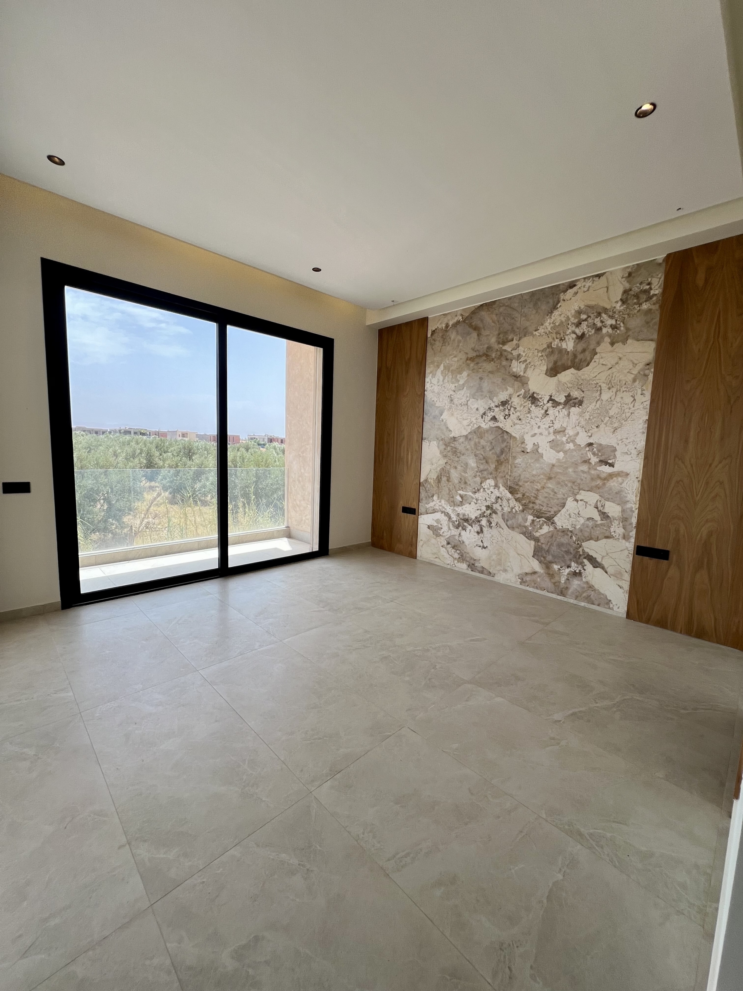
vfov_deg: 106.2
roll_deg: -2.0
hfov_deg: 89.9
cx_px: 372
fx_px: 372
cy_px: 496
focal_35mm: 13
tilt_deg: -6.1
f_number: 1.8
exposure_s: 1/402
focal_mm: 1.57
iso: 32
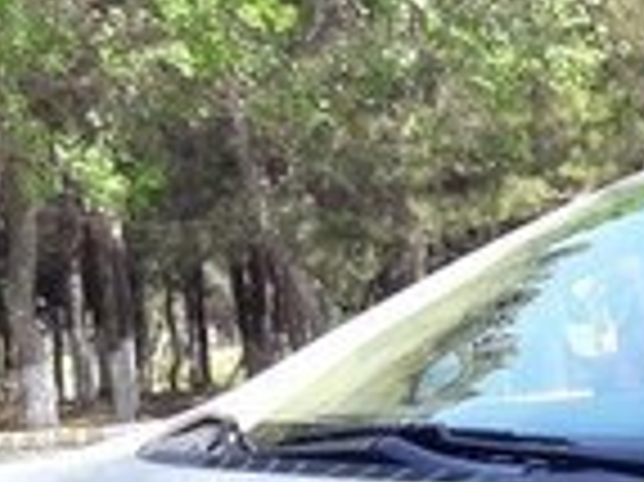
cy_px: 818
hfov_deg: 14.7
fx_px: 2398
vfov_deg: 10.9
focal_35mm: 129
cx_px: 829
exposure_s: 1/309
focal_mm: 3.7
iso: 40
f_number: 1.9
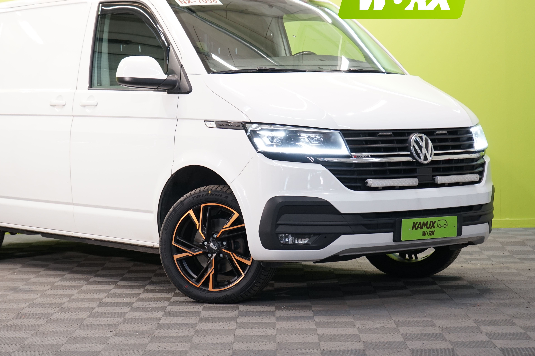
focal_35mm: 89
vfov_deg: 15.3
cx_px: 211
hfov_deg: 22.8
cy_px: 134
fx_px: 1323
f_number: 5.6
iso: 640
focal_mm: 70
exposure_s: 1/30
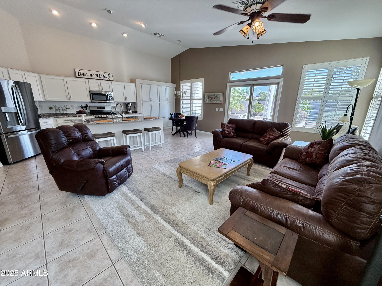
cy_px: 143
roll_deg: -1.4
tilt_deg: -14.0
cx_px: 191
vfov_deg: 85.7
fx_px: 154
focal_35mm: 14
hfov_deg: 102.1
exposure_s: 1/120
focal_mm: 2.22
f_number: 2.2
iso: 160
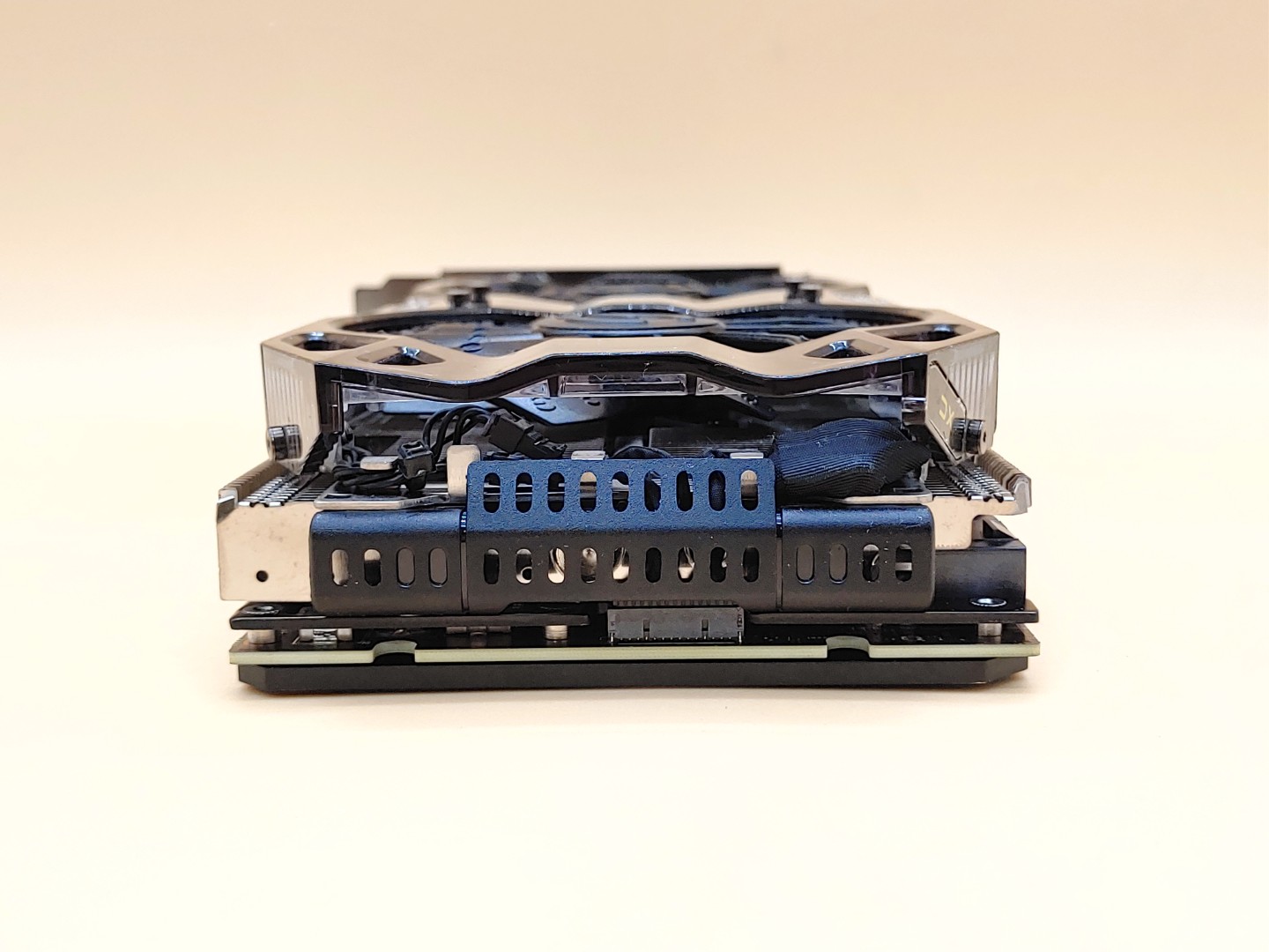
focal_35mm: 44
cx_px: 634
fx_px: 1613
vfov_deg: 32.9
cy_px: 476
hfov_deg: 42.9
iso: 50
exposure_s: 1/110
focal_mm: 4.36
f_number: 1.8
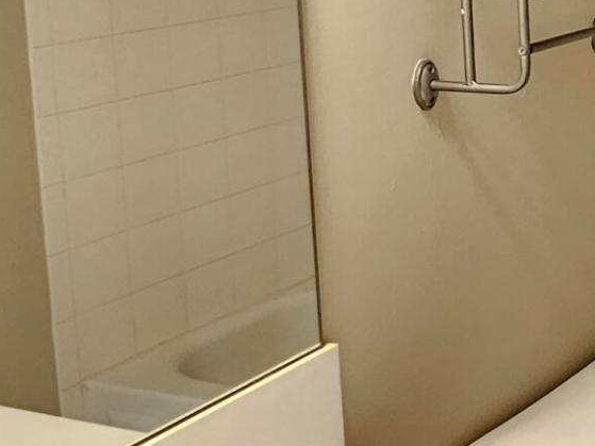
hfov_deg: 24.3
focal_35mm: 67
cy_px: 5
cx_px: 825
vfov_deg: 21.2
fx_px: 1151
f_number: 2.2
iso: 200
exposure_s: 1/60
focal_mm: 2.2
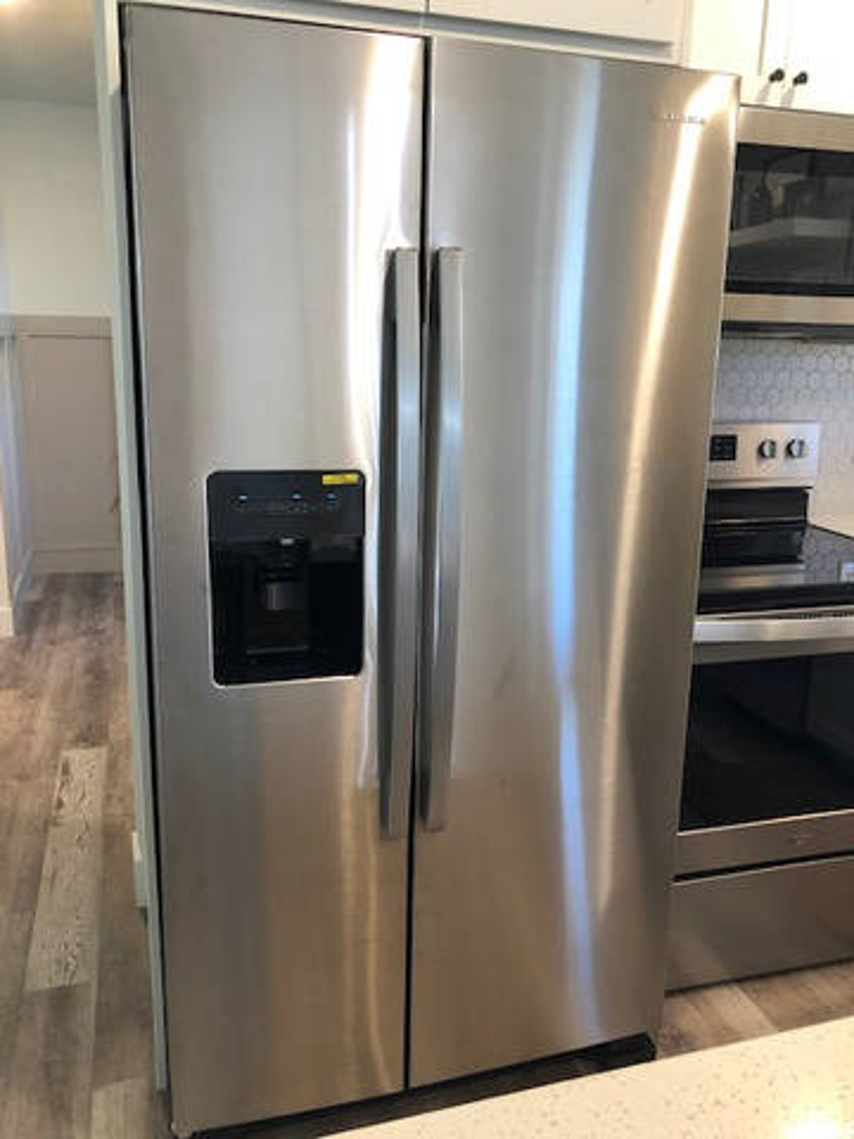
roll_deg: -1.8
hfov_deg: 49.7
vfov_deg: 63.4
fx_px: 921
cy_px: 570
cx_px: 427
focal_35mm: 28
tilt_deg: -12.8
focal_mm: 3.99
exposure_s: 1/24
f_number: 1.8
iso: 40
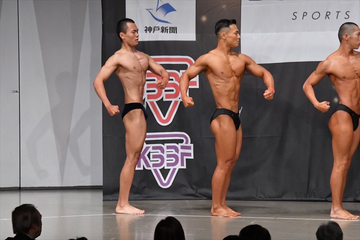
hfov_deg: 10.2
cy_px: 120
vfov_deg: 6.8
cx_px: 180
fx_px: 2019
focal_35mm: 202
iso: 5000
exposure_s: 1/400
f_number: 5.6
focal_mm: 135
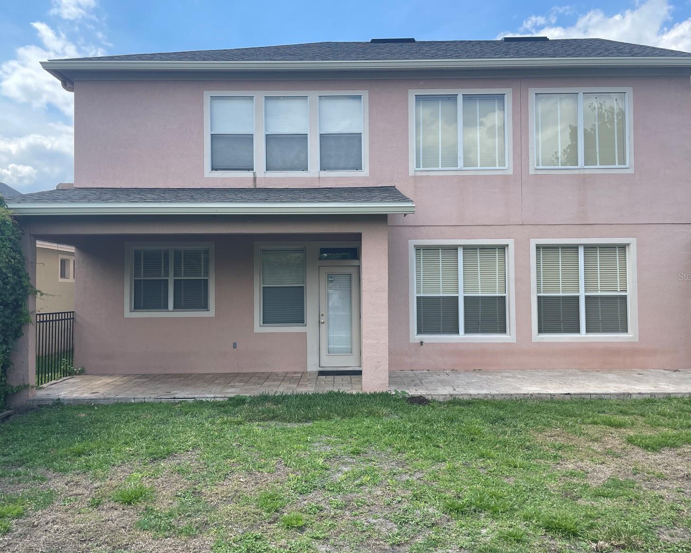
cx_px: 342
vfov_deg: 51.5
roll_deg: +0.3
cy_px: 276
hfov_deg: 62.2
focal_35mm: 28
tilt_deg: +1.2
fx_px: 573
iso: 32
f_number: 1.6
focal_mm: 4.2
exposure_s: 1/1319
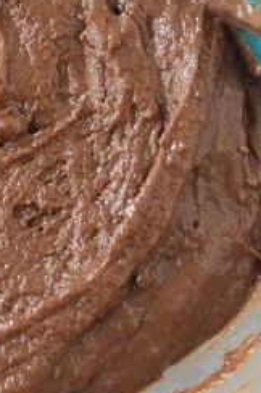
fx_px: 3021
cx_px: -79
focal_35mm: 277
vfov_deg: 7.4
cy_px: -55
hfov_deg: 4.9
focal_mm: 50
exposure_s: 1/500
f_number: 2.8
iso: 1400
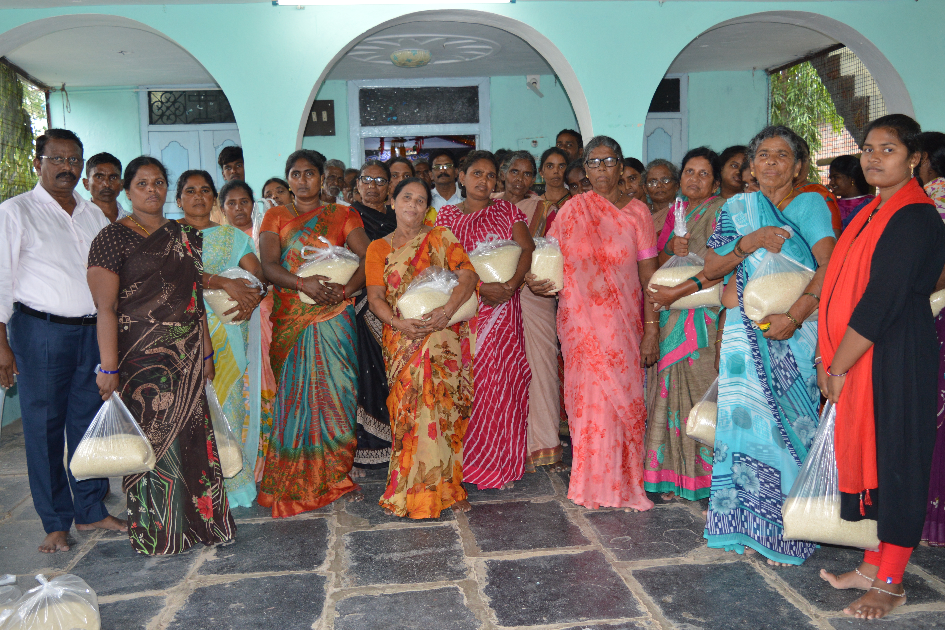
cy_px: 323
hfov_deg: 51.9
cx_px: 459
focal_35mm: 37
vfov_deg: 35.9
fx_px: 971
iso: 450
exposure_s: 1/60
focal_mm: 24
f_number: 4
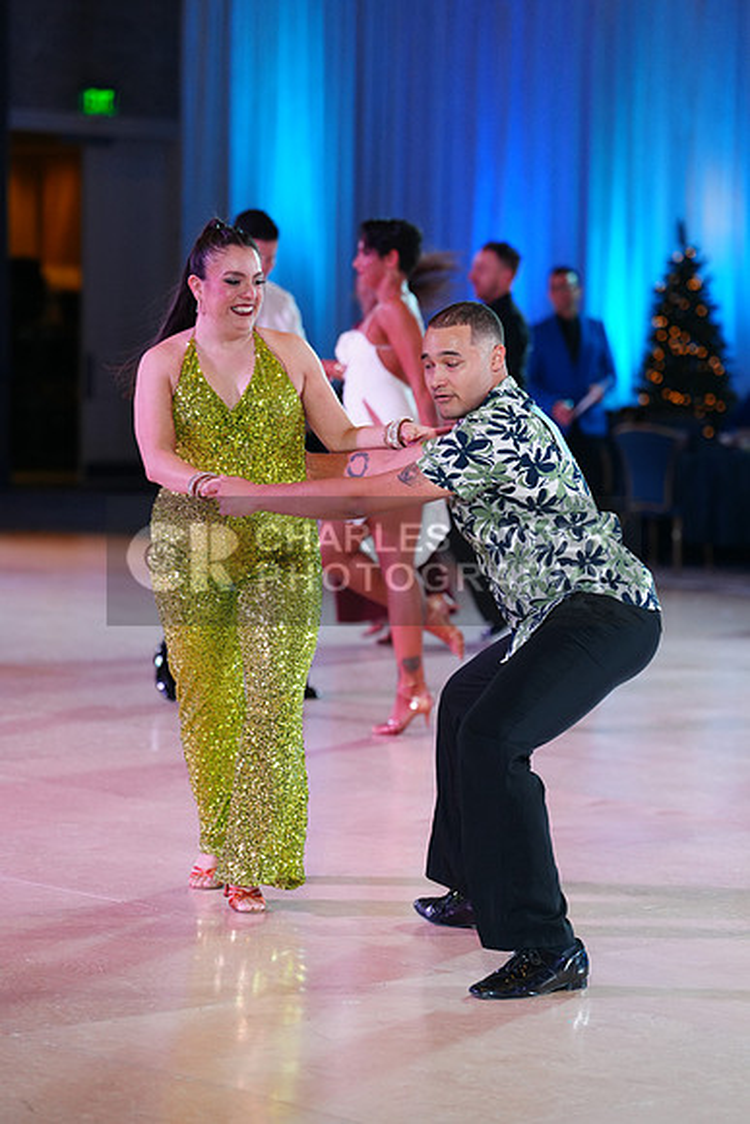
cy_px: 562
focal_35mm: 118
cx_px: 375
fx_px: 3685
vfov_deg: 17.3
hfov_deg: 11.6
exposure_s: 1/500
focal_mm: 118
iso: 1600
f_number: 2.8
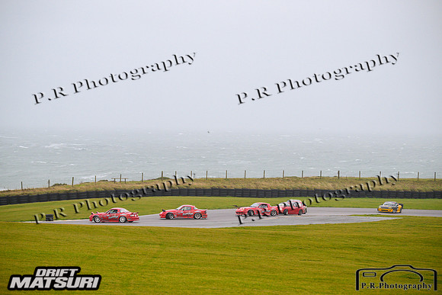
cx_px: 221
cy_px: 148
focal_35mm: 180
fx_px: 2210
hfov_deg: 11.4
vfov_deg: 7.6
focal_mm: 180
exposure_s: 1/320
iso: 2000
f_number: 5.6
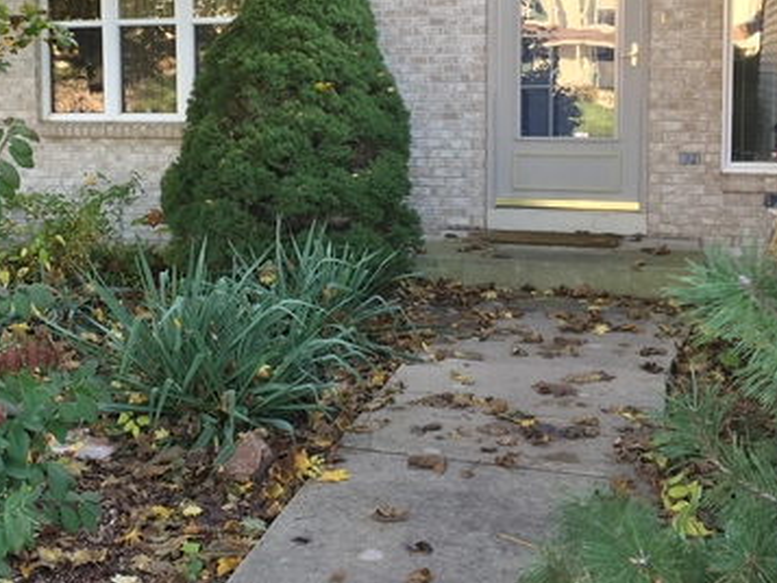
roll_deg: -0.6
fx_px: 1168
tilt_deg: -4.7
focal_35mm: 52
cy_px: 150
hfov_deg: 36.2
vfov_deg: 27.7
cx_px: 218
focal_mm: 4.15
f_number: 2.2
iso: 32
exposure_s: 1/40
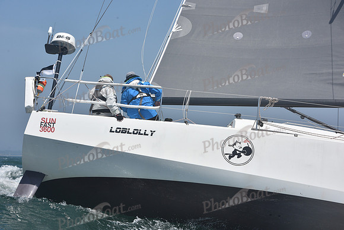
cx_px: 172
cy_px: 115
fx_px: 956
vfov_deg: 13.7
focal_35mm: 100
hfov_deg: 20.4
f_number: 11
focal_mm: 100
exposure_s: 1/1000
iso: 320
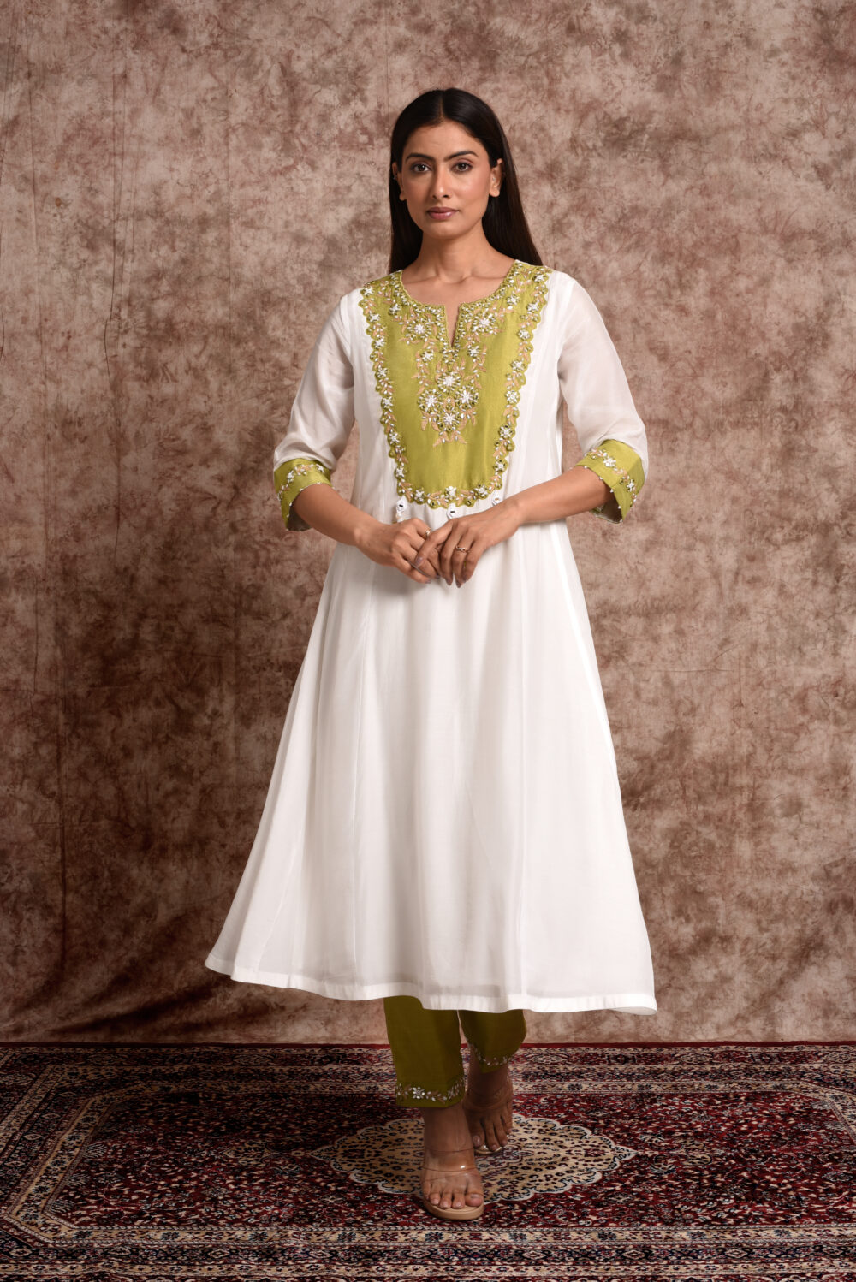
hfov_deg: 27.0
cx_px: 428
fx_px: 1782
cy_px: 641
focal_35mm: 50
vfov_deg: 39.6
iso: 80
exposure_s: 1/125
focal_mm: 50
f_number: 11
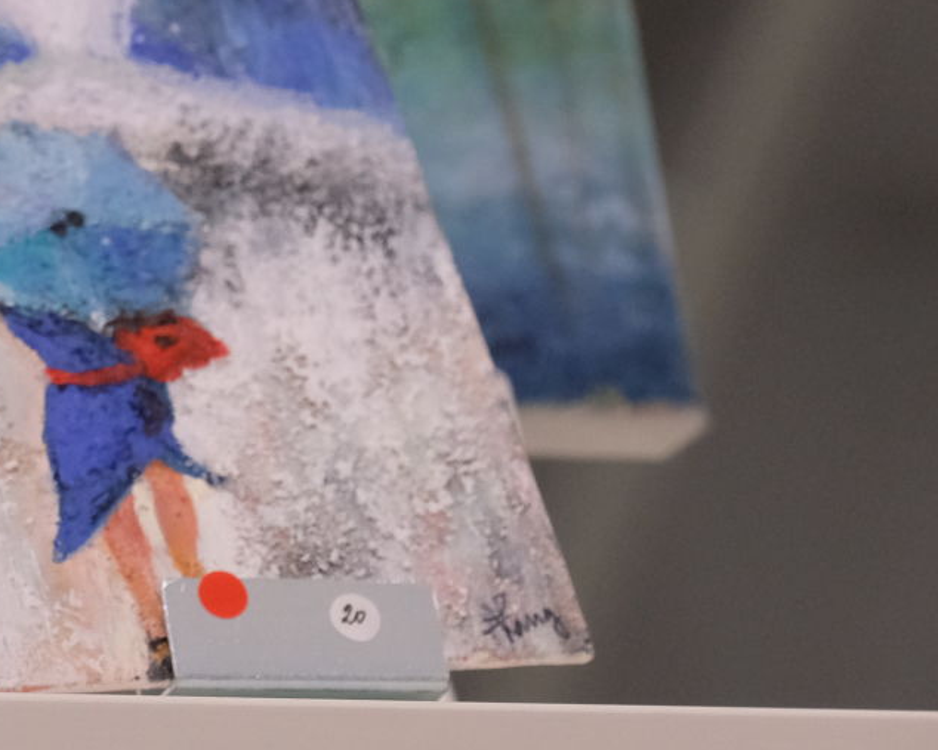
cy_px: -168
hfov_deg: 5.0
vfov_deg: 4.0
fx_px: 10770
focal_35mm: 388
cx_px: -388
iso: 2500
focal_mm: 87.1
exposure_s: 1/60
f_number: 5.6
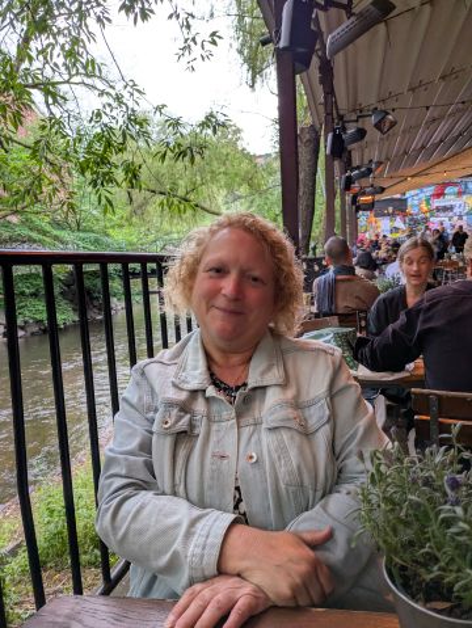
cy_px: 314
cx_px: 236
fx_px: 454
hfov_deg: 54.9
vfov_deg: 69.4
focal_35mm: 25
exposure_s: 1/133
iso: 75
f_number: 1.89
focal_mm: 5.43
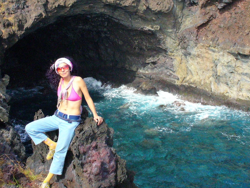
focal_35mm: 50
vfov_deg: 29.0
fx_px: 361
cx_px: 127
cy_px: 69
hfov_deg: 38.2
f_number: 5.6
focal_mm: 6.1
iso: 400
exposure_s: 1/640
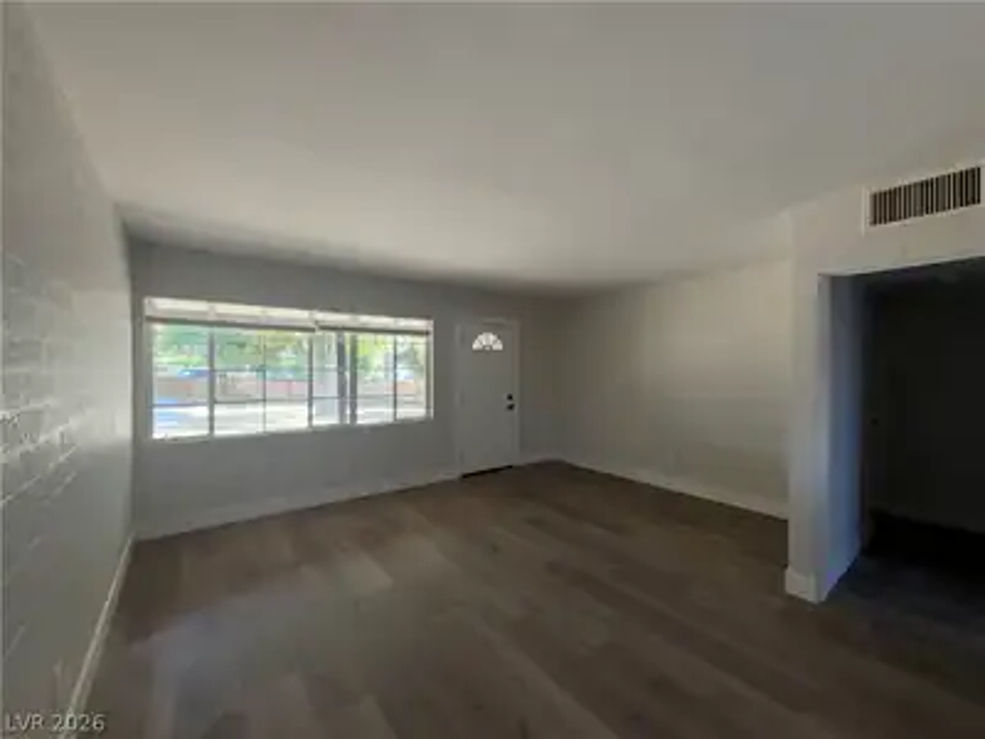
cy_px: 370
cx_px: 492
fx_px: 398
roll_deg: +0.0
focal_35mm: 14
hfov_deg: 102.1
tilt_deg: -0.9
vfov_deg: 85.7
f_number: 2.2
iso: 50
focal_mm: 2.22
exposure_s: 1/120
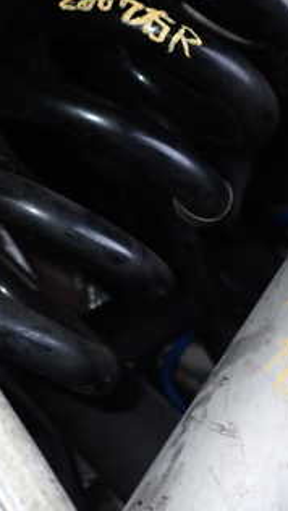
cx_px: 32
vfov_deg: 33.7
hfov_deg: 19.1
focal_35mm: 62
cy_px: 202
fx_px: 841
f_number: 6.3
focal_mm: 5.4
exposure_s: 1/30
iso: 400
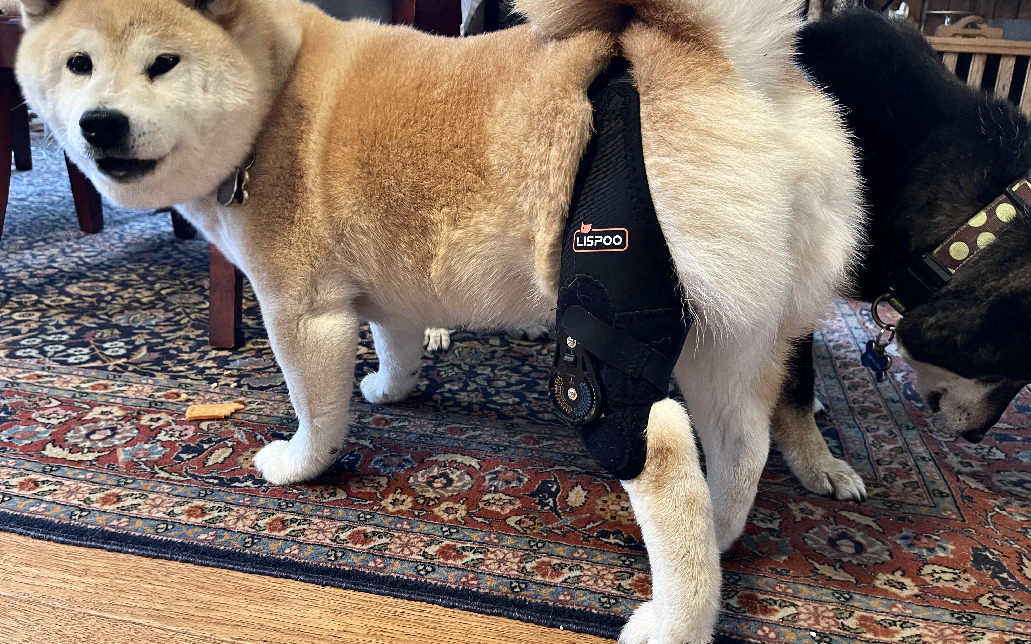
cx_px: 512
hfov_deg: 66.5
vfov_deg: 44.5
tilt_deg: -18.5
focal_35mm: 28
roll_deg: -2.2
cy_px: 337
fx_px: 787
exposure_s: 1/40
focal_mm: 5.1
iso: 400
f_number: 1.6
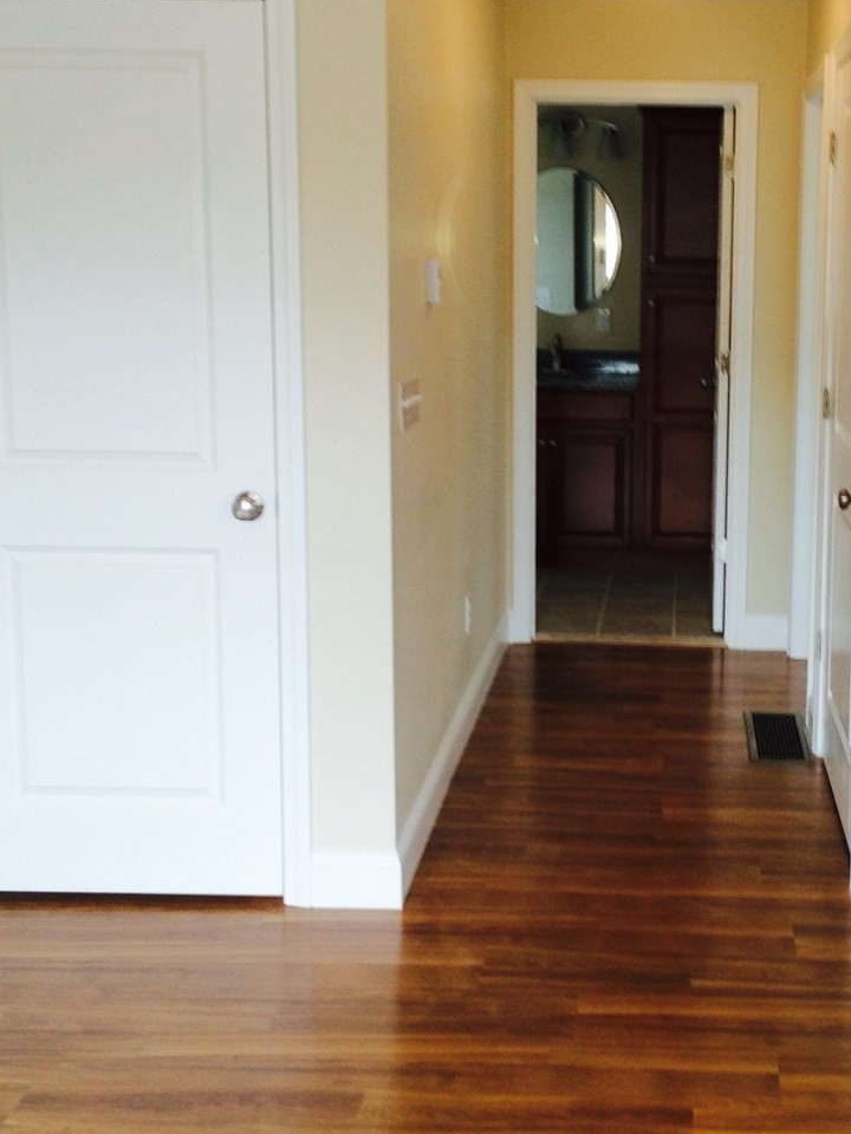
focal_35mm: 48
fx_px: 1573
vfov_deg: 39.5
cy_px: 458
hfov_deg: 29.8
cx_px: 634
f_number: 2.2
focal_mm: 4.12
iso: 40
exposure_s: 1/40
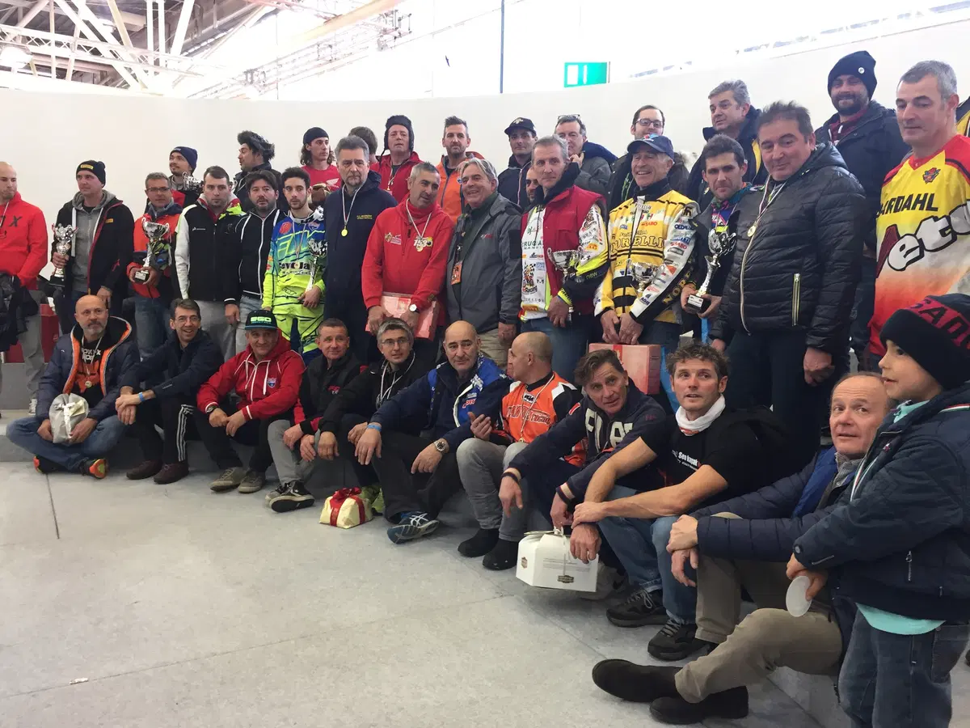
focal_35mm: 29
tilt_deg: -5.6
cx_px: 485
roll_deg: -1.8
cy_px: 364
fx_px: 813
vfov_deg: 48.2
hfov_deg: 61.7
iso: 100
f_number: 2.2
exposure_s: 1/33
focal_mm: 4.15
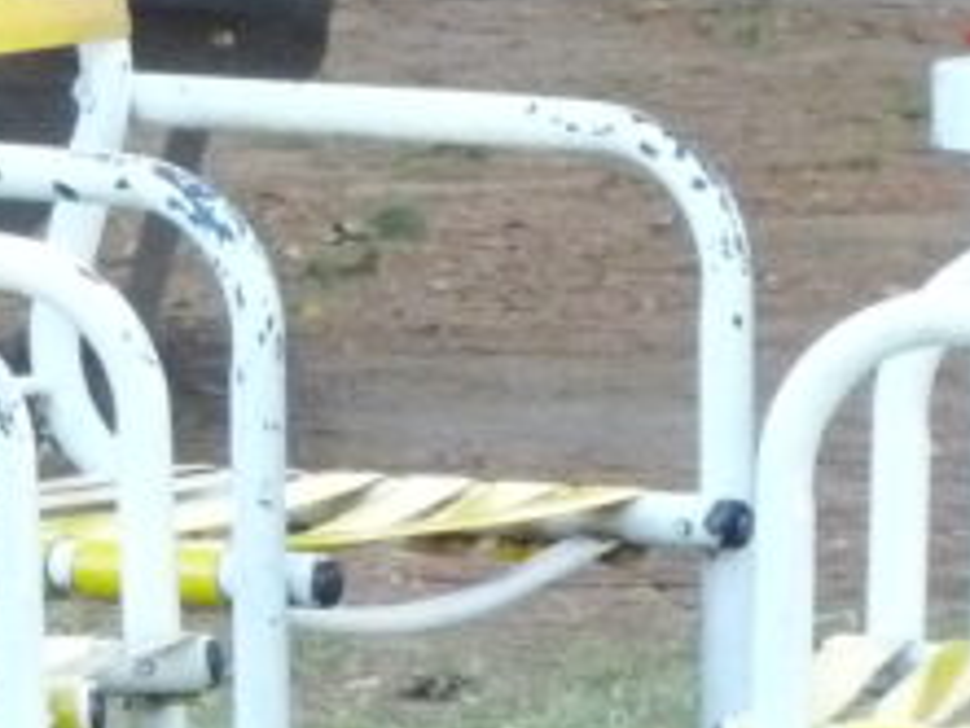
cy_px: -588
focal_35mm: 870
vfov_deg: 1.7
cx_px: -663
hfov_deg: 2.3
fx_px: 24392
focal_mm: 33.9
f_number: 3.8
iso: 800
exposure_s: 1/200
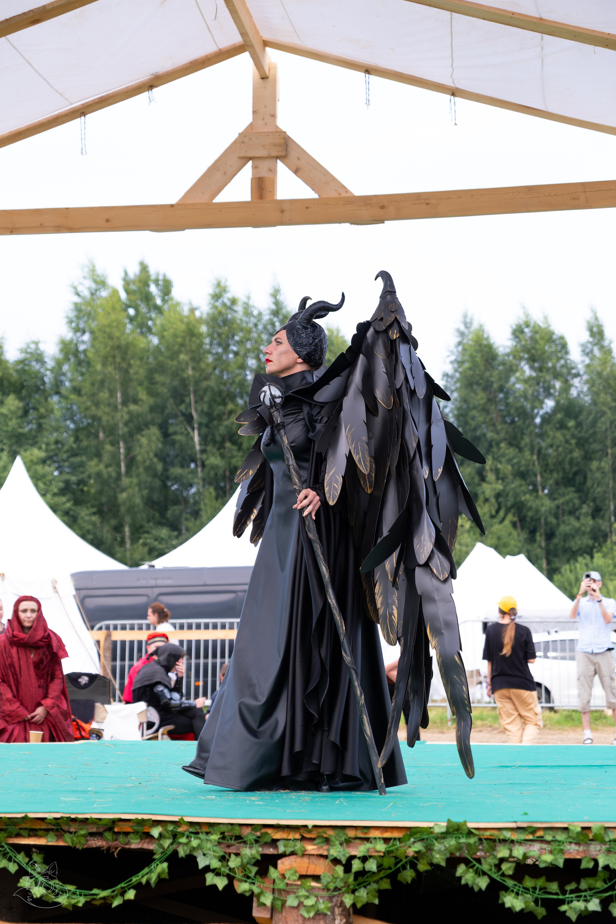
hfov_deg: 17.7
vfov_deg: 26.3
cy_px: 452
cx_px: 316
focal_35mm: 77
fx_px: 1976
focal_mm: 50
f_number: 3.6
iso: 320
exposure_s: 1/800
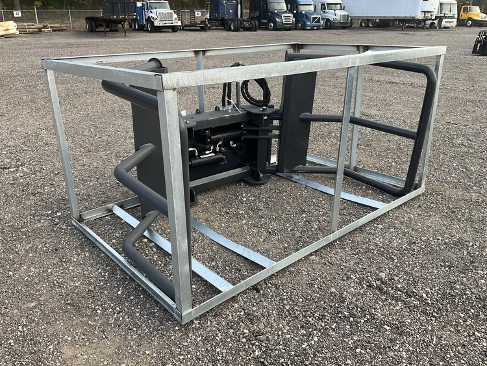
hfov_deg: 61.6
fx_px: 408
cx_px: 244
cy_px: 183
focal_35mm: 29
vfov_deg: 48.3
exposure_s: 1/122
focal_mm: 3
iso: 16
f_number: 1.8
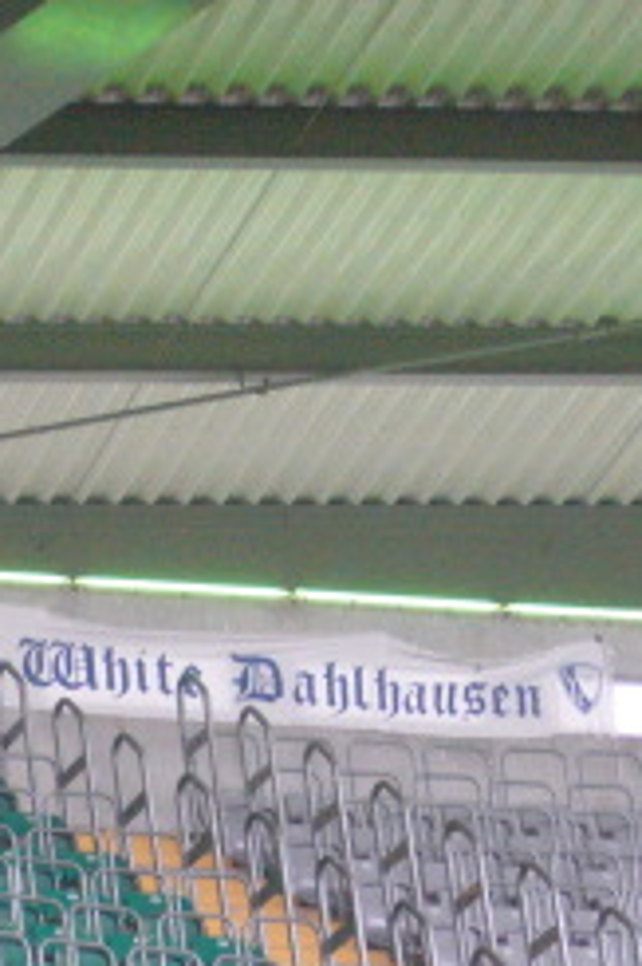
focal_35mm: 223
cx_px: 158
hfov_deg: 6.1
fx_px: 5973
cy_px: 676
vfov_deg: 9.2
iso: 400
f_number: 5
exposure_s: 1/60
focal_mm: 17.4
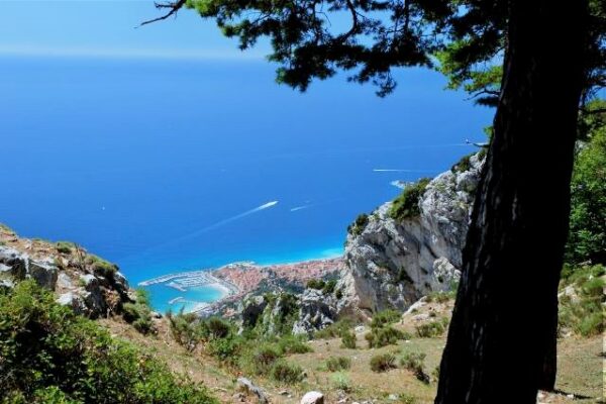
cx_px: 303
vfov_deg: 23.8
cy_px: 202
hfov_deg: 35.1
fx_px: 959
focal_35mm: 57
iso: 100
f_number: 9
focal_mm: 38
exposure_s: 1/50
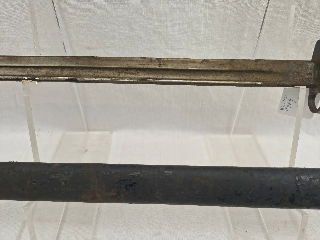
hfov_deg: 71.6
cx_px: 160
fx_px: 222
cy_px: 120
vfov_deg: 56.8
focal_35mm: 24
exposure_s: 1/100
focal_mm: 5.56
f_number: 1.8
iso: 116
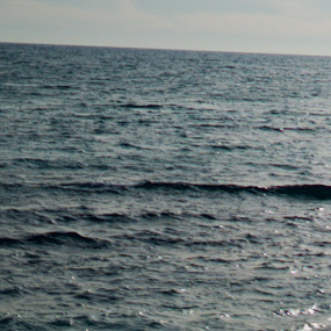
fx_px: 2066
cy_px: -38
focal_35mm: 191
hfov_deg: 8.9
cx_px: 553
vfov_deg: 9.1
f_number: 1.8
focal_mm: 50
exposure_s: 1/8000
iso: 100
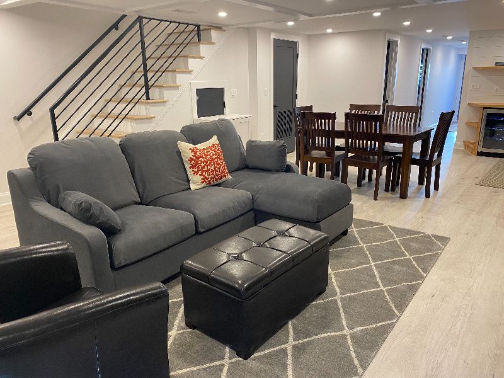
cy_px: 189
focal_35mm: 26
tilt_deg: -15.0
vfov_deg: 53.1
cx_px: 252
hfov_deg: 67.3
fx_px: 379
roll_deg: +0.4
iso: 160
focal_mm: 4.25
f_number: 1.8
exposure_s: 1/60
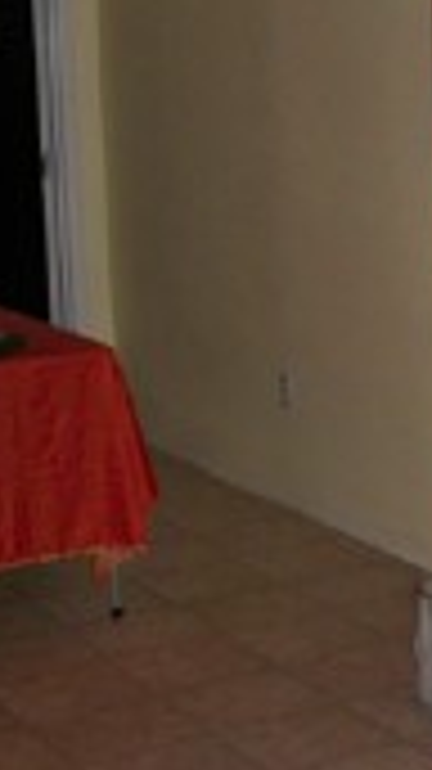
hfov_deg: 12.8
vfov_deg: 23.6
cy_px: 158
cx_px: 662
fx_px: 1815
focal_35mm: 89
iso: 200
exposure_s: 1/60
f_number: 3.1
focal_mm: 6.3
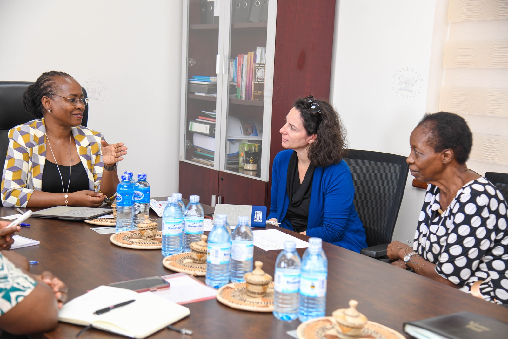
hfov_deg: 38.2
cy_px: 170
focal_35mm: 52
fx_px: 734
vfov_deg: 26.0
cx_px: 254
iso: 800
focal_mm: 52
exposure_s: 1/160
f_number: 4
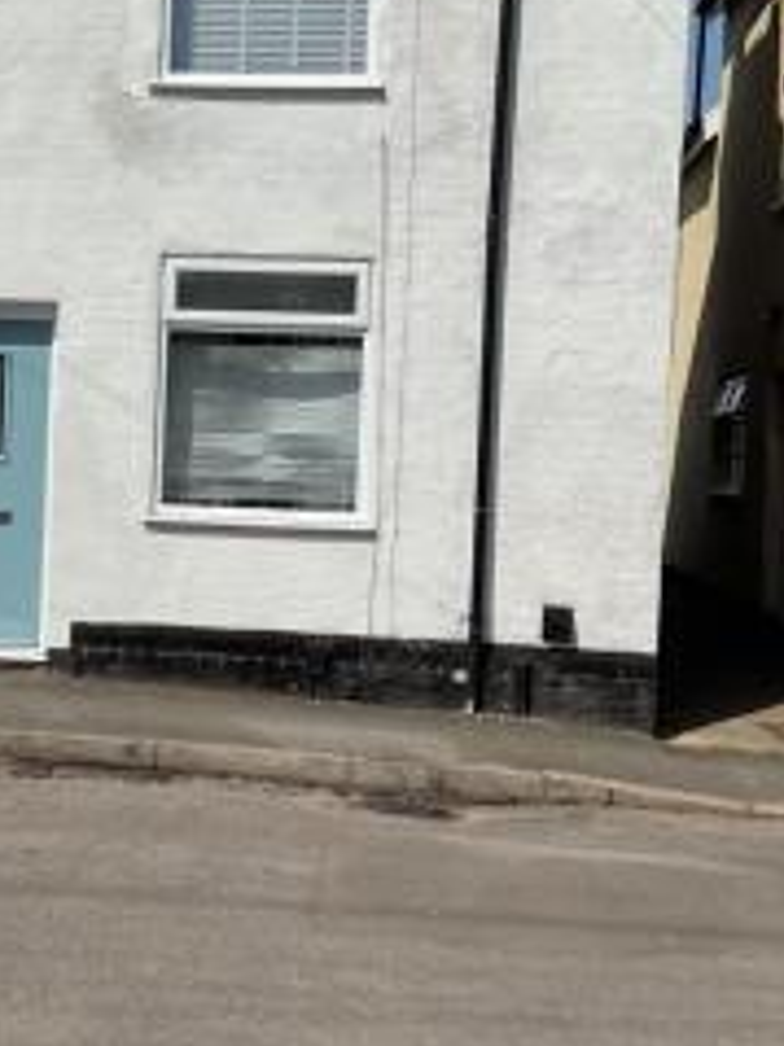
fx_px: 1602
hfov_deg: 27.3
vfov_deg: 36.2
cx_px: 245
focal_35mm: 53
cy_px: 470
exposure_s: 1/4065
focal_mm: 3
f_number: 1.8
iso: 16
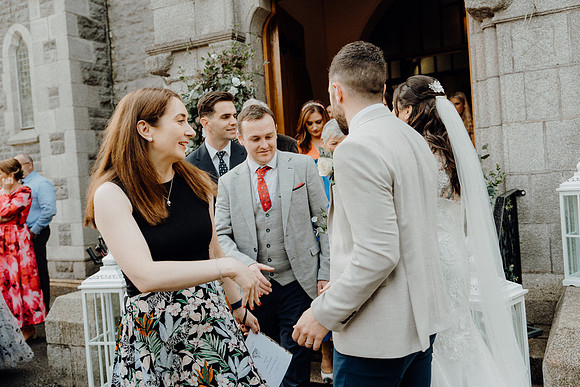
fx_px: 564
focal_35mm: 35
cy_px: 194
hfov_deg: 54.4
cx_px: 290
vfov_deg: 37.9
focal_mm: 35
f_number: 3.5
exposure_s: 1/200
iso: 125
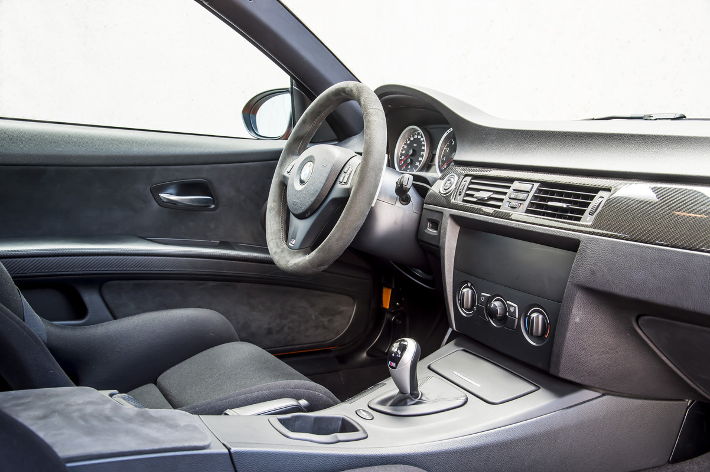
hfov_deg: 54.5
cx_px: 355
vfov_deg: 37.8
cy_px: 236
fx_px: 690
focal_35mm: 35
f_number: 9
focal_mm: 35
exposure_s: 1/10
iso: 320
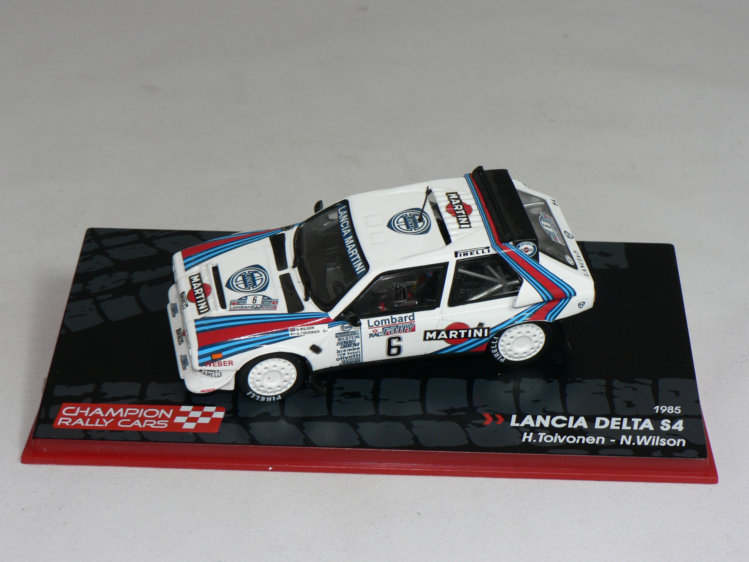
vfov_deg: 18.0
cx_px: 374
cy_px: 281
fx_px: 1774
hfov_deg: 23.8
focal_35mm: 82
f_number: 4
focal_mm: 13.7
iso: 80
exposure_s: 1/60
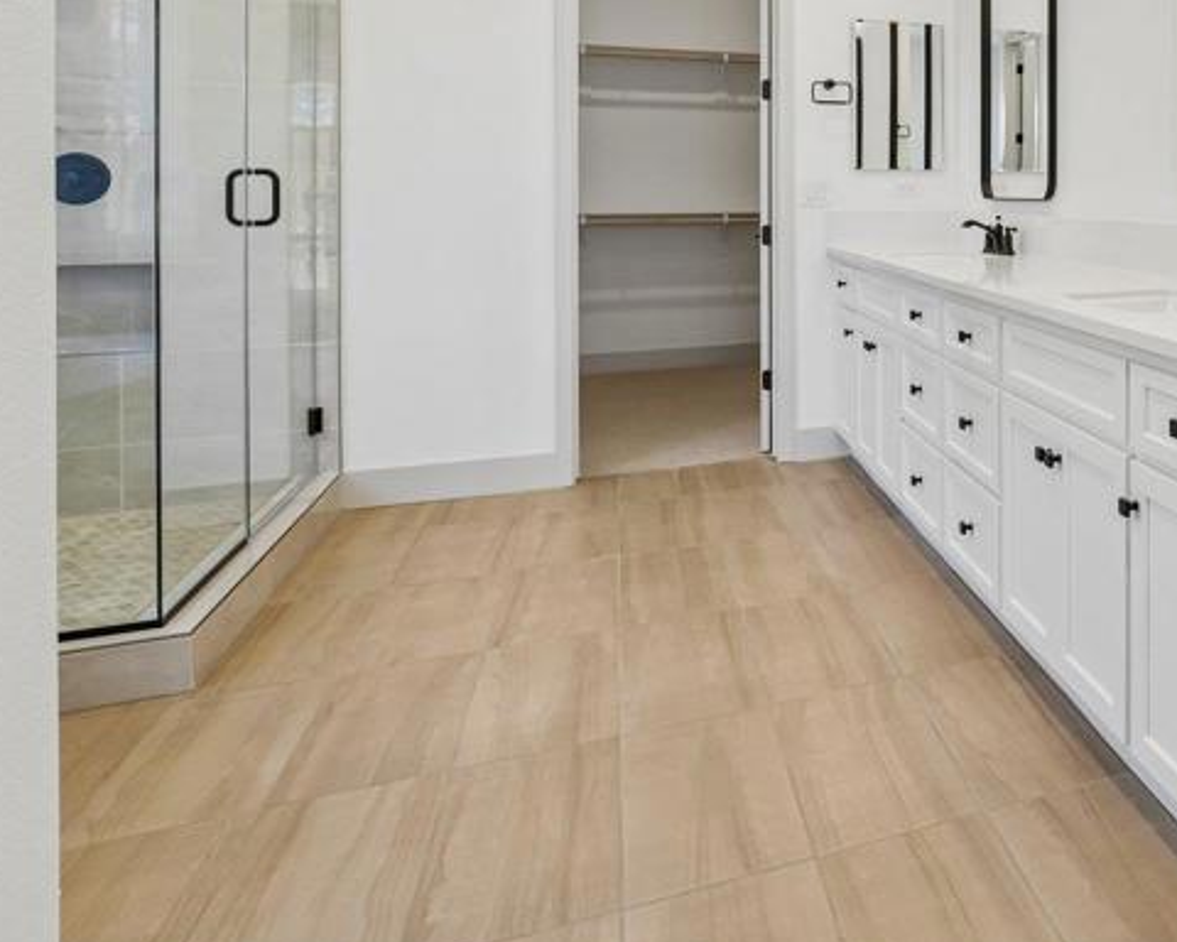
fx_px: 975
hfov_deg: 50.9
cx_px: 1160
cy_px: 164
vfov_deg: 48.1
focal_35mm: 28
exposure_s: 1/40
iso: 640
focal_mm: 14
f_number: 8
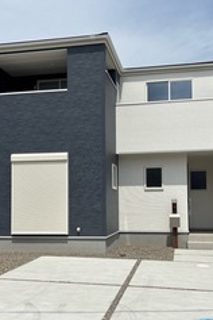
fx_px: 364
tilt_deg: +2.3
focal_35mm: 41
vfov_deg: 47.2
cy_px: 186
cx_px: 111
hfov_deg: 32.6
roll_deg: -0.2
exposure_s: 1/7692
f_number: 1.6
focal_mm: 5.96
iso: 50
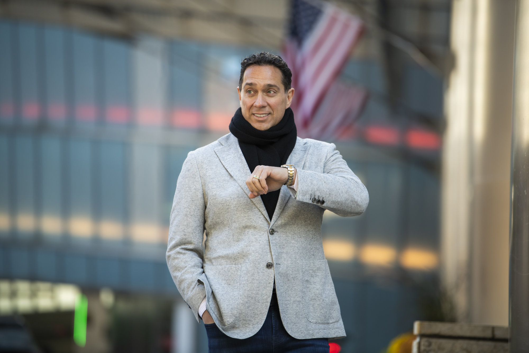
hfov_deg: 12.1
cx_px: 264
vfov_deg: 8.1
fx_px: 2498
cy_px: 176
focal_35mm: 170
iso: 500
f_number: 2.8
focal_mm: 170
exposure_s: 1/400
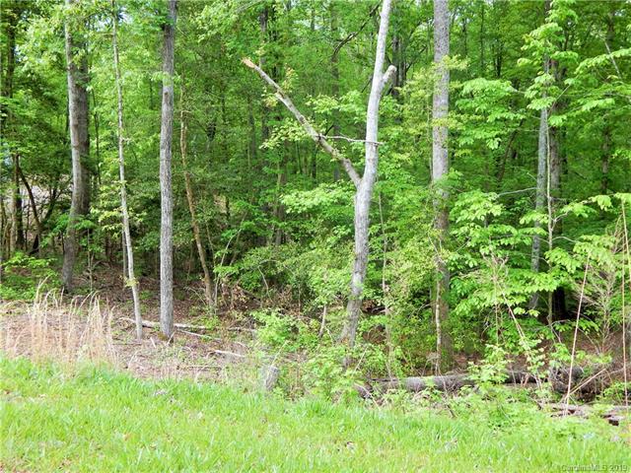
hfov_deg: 49.0
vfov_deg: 37.7
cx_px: 316
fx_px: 693
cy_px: 236
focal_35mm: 38
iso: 125
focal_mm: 6.8
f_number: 3.4
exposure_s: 1/100
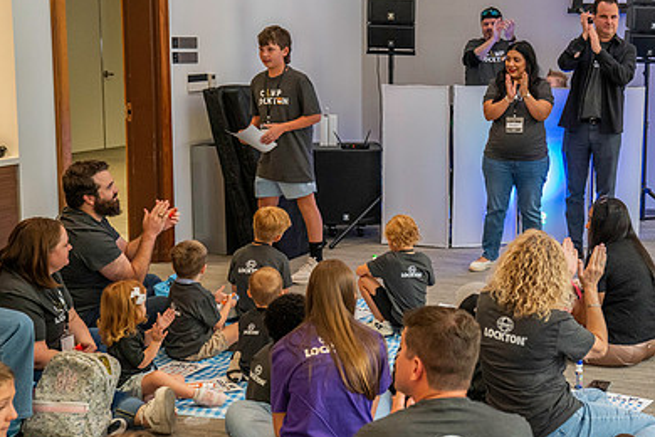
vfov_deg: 23.3
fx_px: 1055
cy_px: 167
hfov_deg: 34.0
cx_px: 470
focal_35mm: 58
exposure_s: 1/160
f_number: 4
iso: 4000
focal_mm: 39
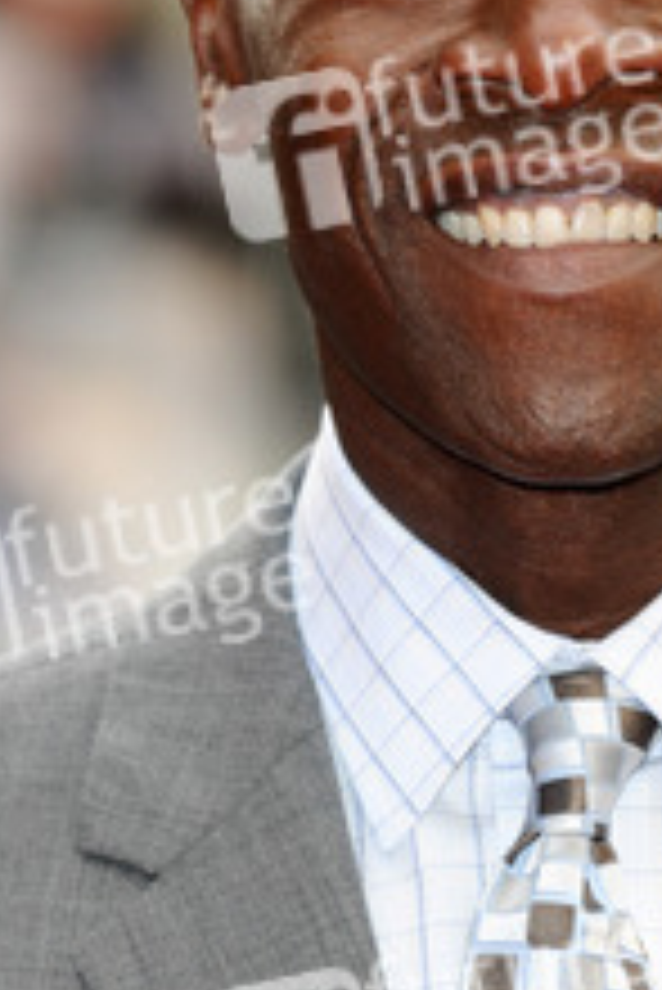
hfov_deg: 3.9
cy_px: 360
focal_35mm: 355
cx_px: 574
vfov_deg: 5.8
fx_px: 9776
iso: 320
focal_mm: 130
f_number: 4.5
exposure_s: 1/250
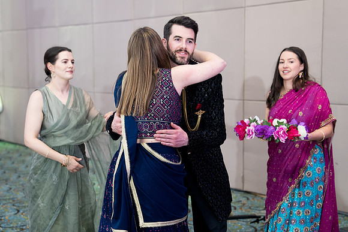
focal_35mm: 60
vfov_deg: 22.7
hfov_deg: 33.5
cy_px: 116
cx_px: 174
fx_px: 578
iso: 2500
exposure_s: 1/125
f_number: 3.2
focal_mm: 54
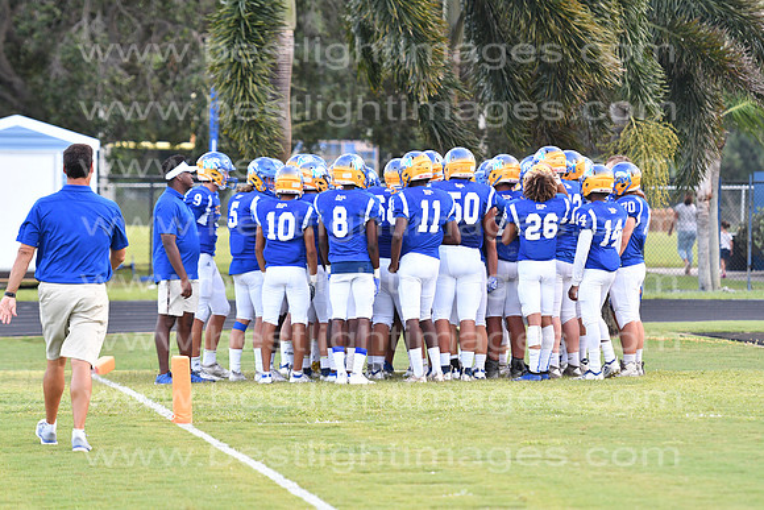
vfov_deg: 6.8
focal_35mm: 202
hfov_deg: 10.2
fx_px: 4298
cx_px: 382
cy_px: 255
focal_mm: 135
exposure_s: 1/400
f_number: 3.2
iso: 800
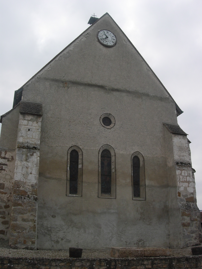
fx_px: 296
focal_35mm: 38
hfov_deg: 37.7
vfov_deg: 49.0
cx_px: 101
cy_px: 134
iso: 79
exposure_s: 1/296
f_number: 4.8
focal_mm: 7.8
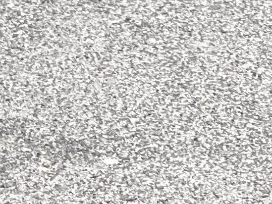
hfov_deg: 4.2
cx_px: -18
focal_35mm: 470
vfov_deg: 3.1
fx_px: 3694
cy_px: -516
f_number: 2.2
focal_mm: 7.5
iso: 25
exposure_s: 1/159
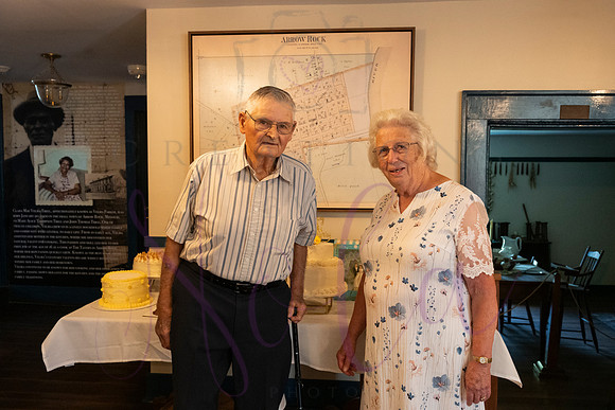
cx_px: 307
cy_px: 205
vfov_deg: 41.7
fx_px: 539
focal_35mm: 32
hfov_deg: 59.4
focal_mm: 31.5
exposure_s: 1/125
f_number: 6.3
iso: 6400
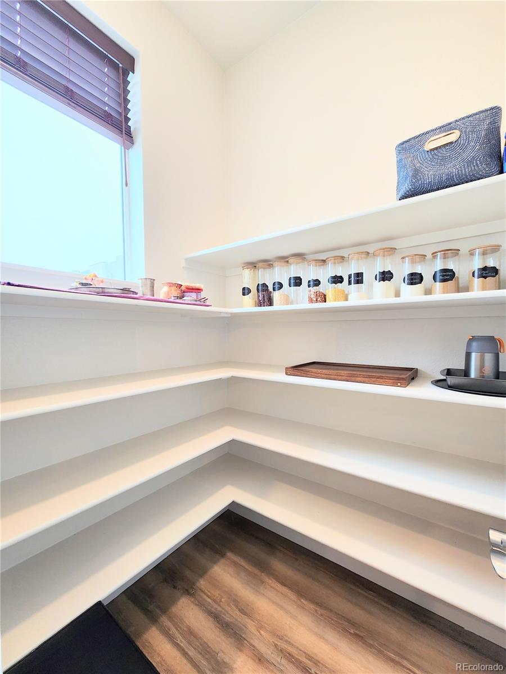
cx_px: 253
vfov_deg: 106.2
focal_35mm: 13
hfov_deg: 89.9
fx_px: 253
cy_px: 337
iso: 100
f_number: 2.2
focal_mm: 2.2
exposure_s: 1/60
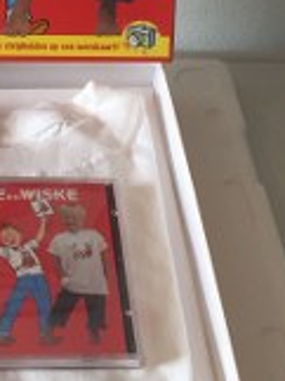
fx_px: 947
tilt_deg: -36.8
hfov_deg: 17.0
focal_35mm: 86
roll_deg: -1.4
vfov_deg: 22.2
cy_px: 35
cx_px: 64
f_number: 2.2
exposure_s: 1/33
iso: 50
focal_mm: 4.15
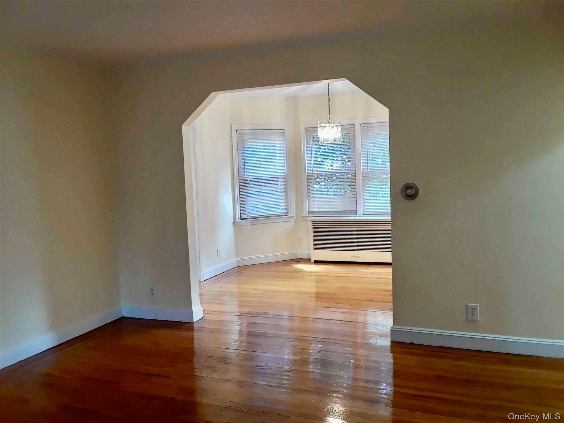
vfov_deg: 46.8
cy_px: 212
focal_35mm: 30
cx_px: 282
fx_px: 489
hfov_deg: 60.0
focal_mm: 2.47
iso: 50
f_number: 1.9
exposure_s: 1/30
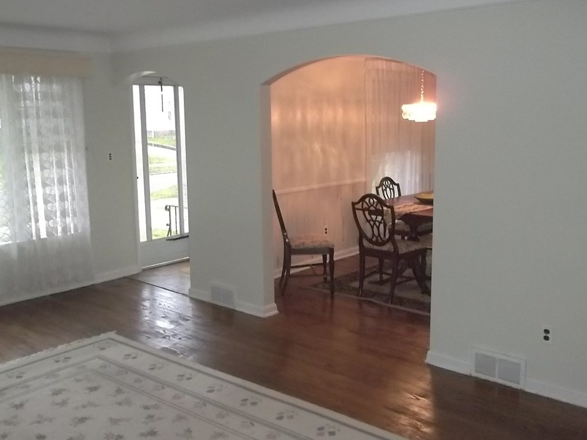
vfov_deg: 39.6
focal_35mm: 36
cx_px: 283
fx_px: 610
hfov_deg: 51.3
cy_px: 218
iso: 400
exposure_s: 1/30
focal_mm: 5.9
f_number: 3.3
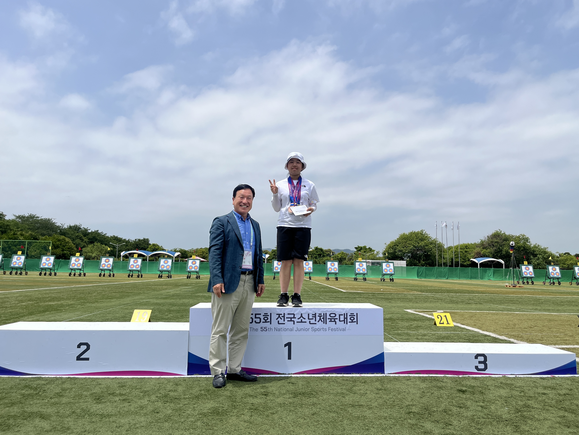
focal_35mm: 26
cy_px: 218
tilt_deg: +7.7
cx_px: 290
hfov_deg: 67.3
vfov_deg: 53.1
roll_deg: +2.2
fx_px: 435
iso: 50
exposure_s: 1/9091
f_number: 1.6
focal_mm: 5.1
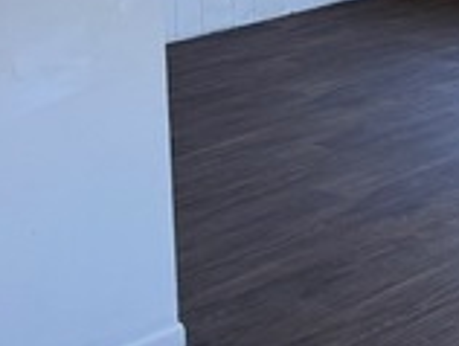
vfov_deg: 13.4
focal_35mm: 101
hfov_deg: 15.4
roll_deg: +0.9
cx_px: 934
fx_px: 1341
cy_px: -247
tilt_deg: -3.3
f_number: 1.78
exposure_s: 1/240
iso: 125
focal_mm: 6.76
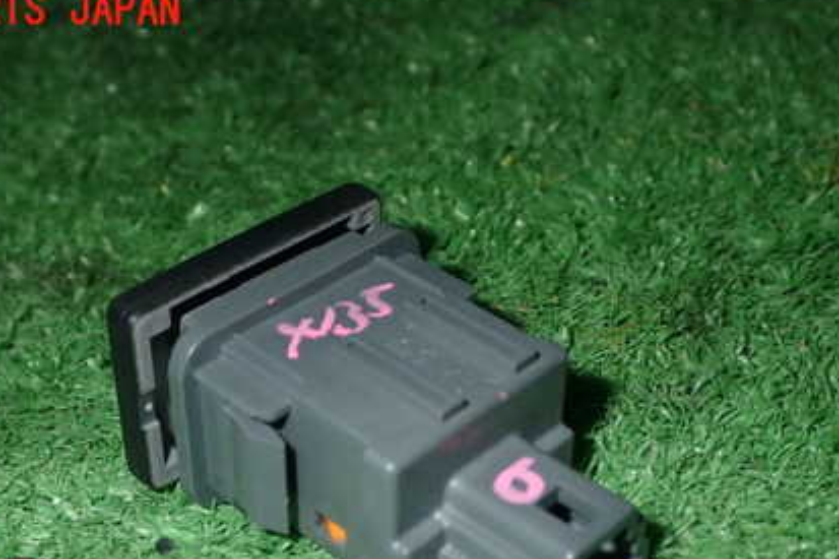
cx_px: 421
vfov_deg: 21.6
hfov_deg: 32.4
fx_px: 1444
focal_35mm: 62
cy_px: 443
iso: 200
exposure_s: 1/40
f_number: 8
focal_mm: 7.31
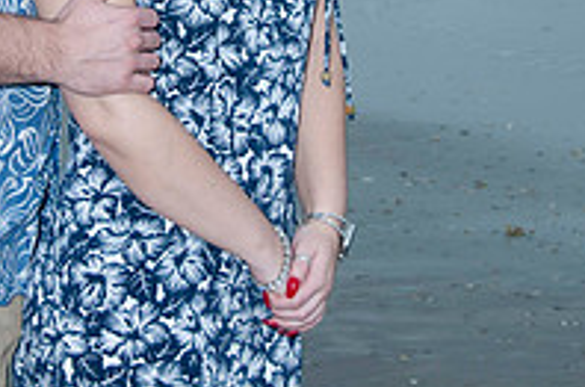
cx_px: 186
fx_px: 2853
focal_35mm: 176
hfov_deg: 11.7
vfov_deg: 7.7
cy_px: -117
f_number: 5.6
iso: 100
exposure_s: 1/125
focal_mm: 40
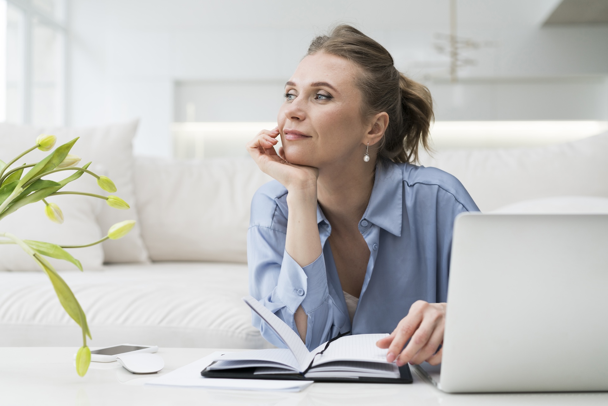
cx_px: 304
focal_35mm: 55
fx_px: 929
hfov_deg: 36.2
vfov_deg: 24.6
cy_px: 203
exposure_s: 1/100
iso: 320
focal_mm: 55
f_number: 3.2
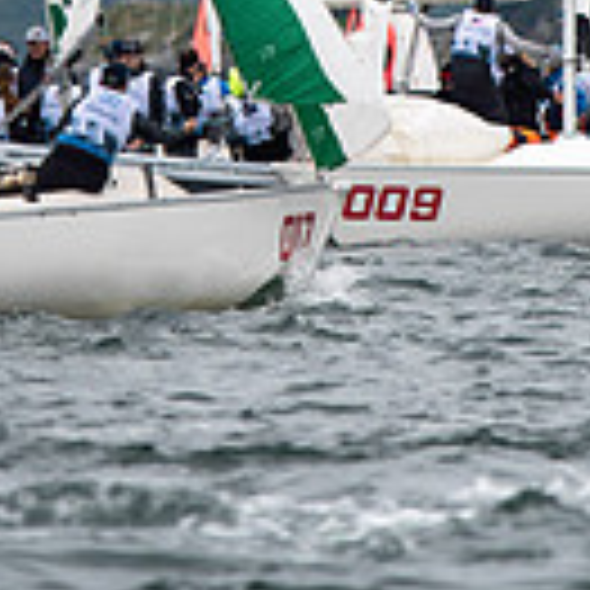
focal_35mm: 1315
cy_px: -288
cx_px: 338
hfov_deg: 1.3
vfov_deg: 1.3
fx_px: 25357
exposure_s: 1/3200
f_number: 4
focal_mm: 300
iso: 250
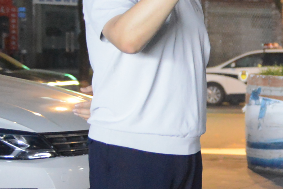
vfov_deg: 9.0
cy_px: 151
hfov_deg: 11.9
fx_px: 1196
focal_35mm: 152
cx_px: 578
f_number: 2.8
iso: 6400
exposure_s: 1/80
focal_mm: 35
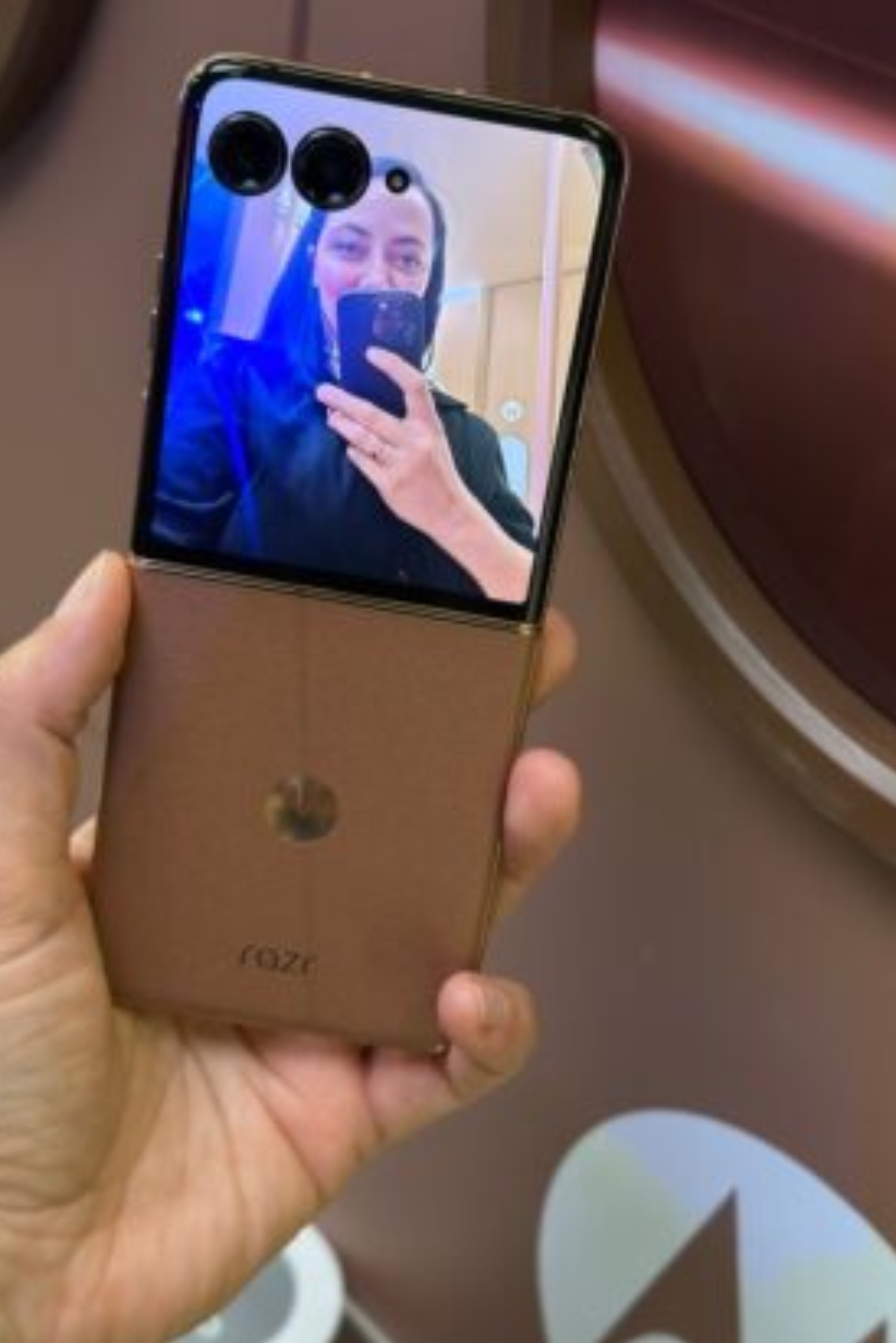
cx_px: 443
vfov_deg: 38.9
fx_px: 1904
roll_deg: -9.2
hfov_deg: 26.5
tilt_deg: -30.6
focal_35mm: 51
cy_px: 660
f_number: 1.78
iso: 200
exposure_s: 1/50
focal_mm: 6.86
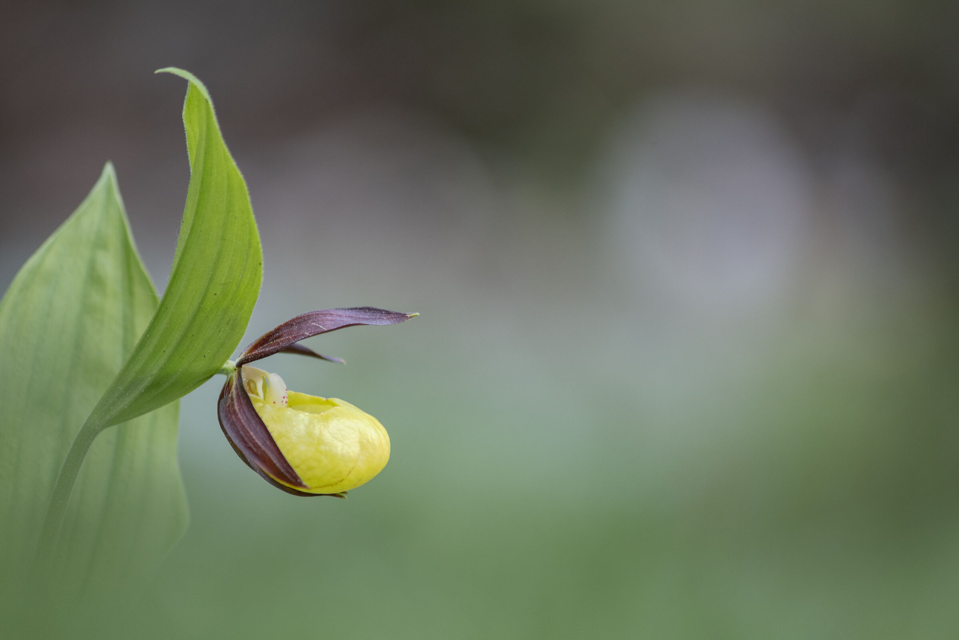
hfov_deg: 6.2
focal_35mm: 330
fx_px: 8790
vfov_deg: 4.2
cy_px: 320
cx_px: 480
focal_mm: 220
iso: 320
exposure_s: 1/250
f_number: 5
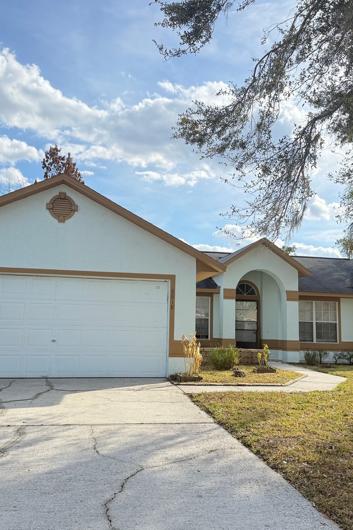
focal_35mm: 34
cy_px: 263
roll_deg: -1.1
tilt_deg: +8.0
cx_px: 177
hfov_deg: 38.9
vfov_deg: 55.8
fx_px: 500
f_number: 1.78
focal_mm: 6.76
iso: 100
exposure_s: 1/1174
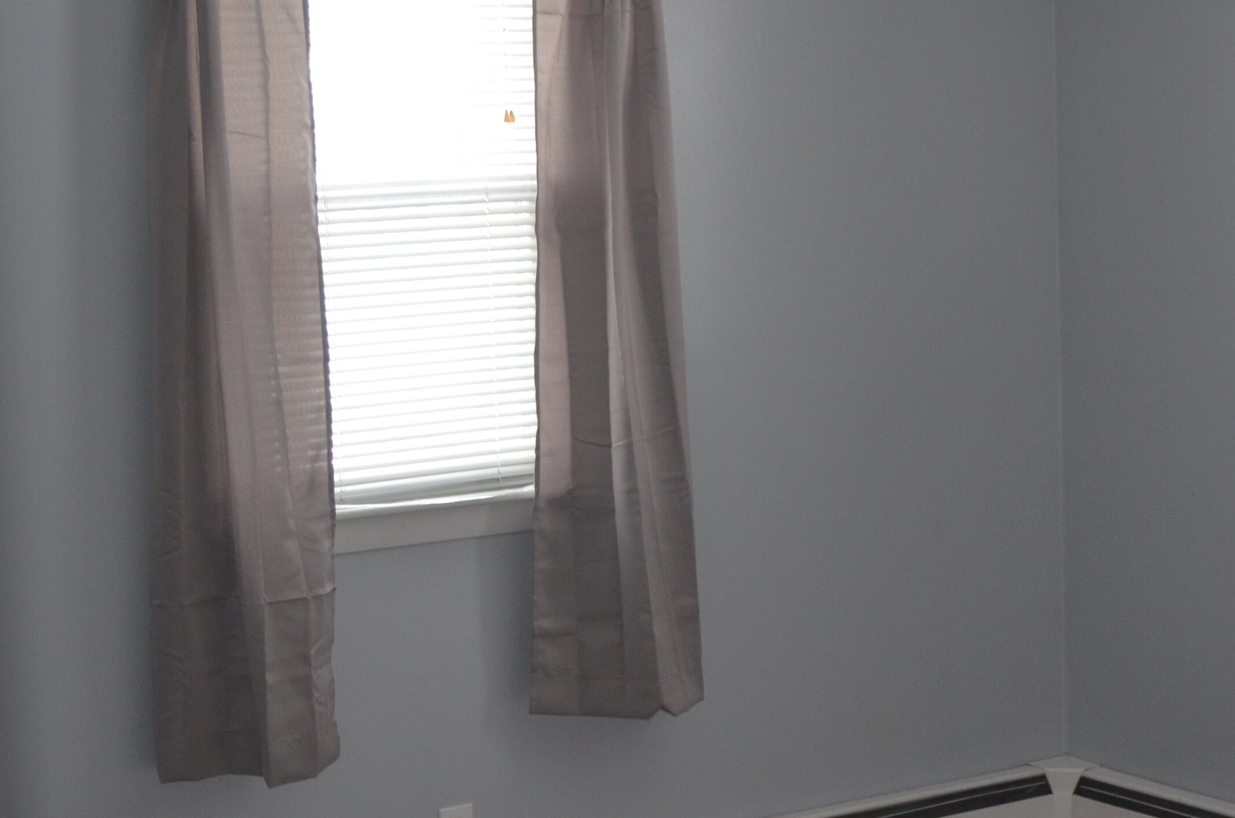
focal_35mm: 80
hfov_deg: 25.3
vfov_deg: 17.0
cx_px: 788
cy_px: 481
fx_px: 2739
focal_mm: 38
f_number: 5
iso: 900
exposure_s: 1/60
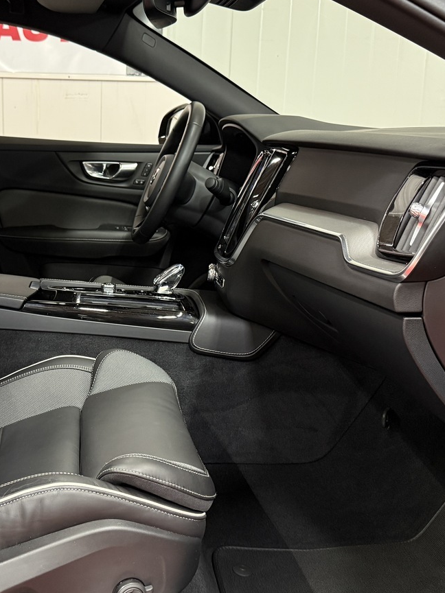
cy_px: 283
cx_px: 117
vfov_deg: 46.8
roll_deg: -1.0
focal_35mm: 40
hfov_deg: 35.3
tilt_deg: -9.9
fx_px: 686
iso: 400
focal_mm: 6.76
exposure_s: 1/50
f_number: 1.78
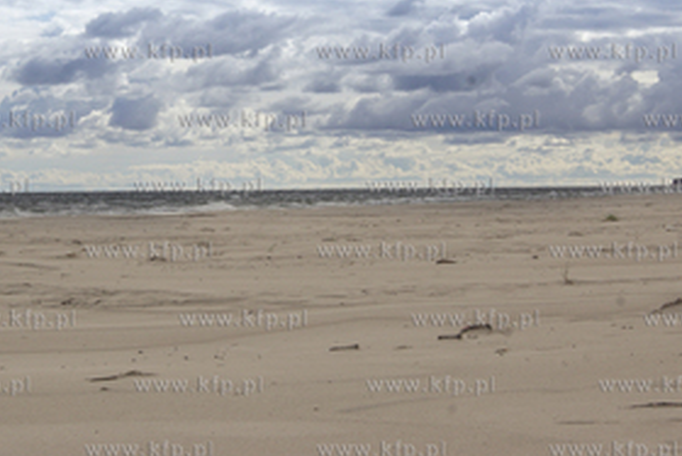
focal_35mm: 150
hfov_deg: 13.7
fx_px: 2843
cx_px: 329
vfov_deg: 9.2
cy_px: 152
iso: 160
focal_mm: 70
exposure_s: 1/160
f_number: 18
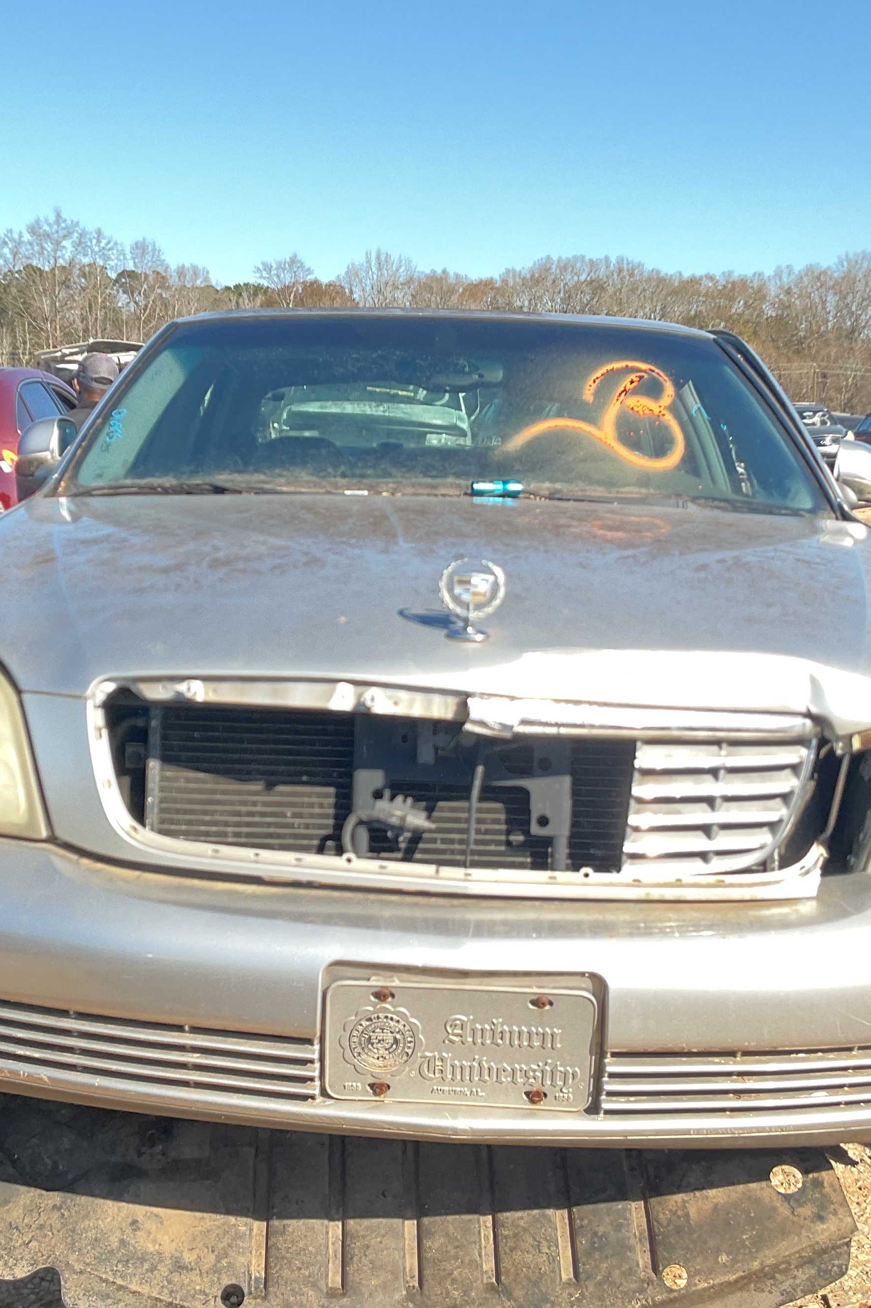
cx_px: 354
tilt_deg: -11.5
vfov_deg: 42.7
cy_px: 696
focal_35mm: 46
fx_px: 1670
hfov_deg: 29.2
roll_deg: +0.3
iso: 16
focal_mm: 3
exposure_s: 1/216
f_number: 1.8
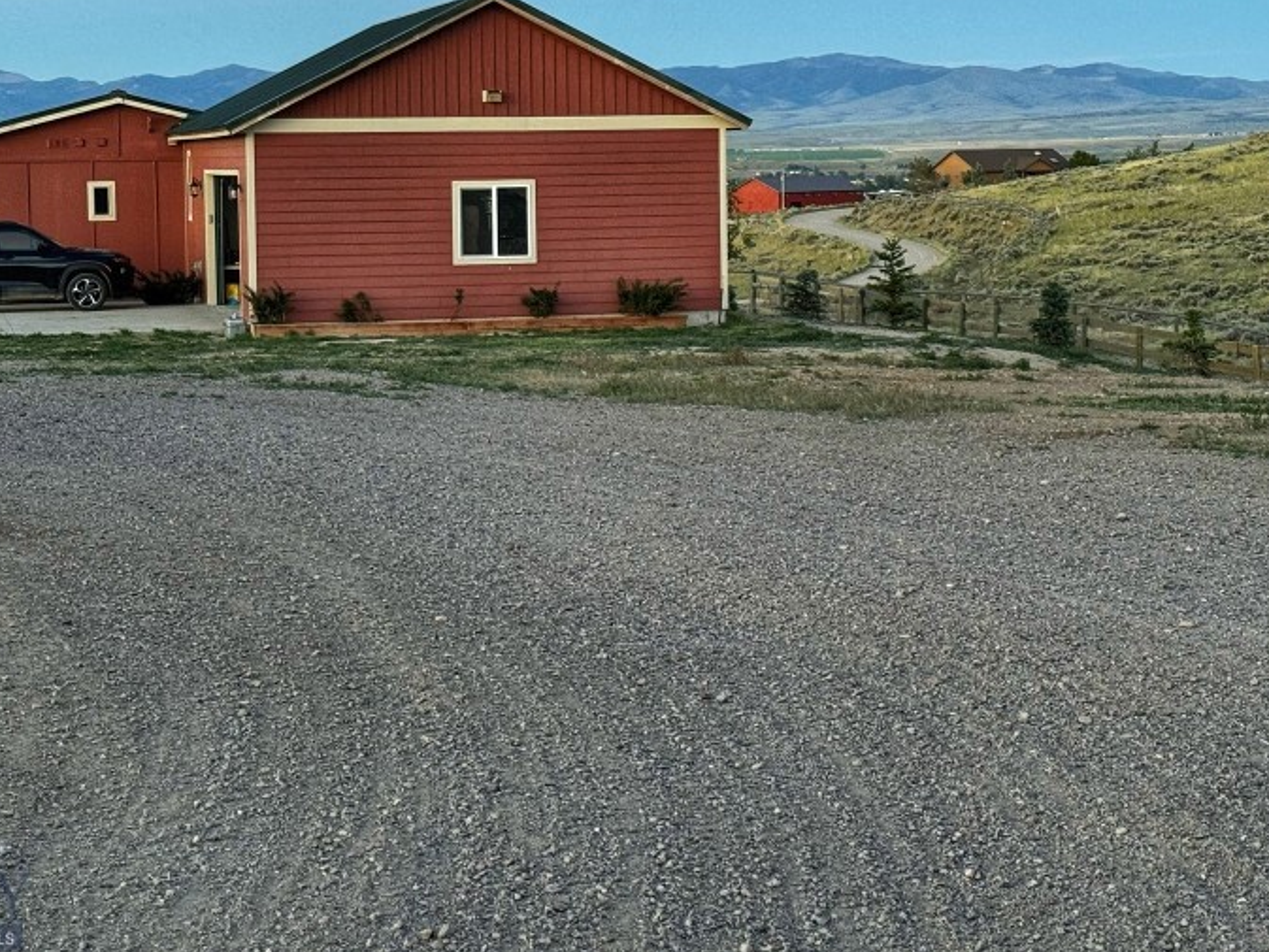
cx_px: 634
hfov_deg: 26.7
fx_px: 2677
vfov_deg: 20.0
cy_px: 254
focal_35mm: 73
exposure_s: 1/60
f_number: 1.78
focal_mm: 6.86
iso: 250
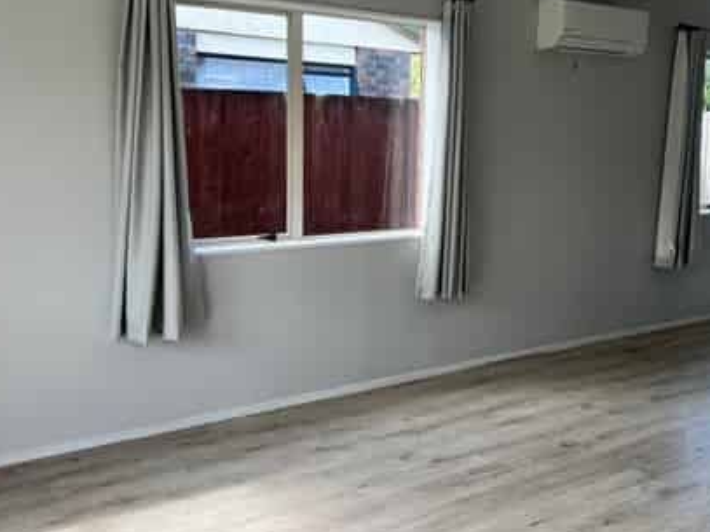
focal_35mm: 42
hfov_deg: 44.2
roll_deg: -1.8
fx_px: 861
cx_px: 471
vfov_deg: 34.2
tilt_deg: -7.6
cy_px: 219
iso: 50
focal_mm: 5.7
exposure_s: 1/621
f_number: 1.5
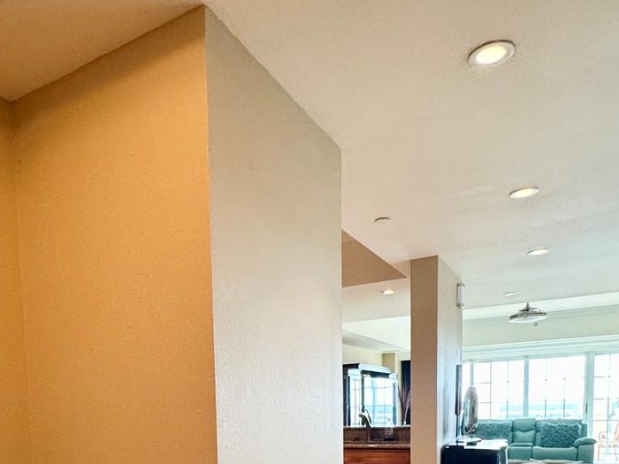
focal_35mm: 32
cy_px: 459
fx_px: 572
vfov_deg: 39.3
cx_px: 217
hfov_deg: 55.8
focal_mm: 2.22
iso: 200
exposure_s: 1/120
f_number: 2.2
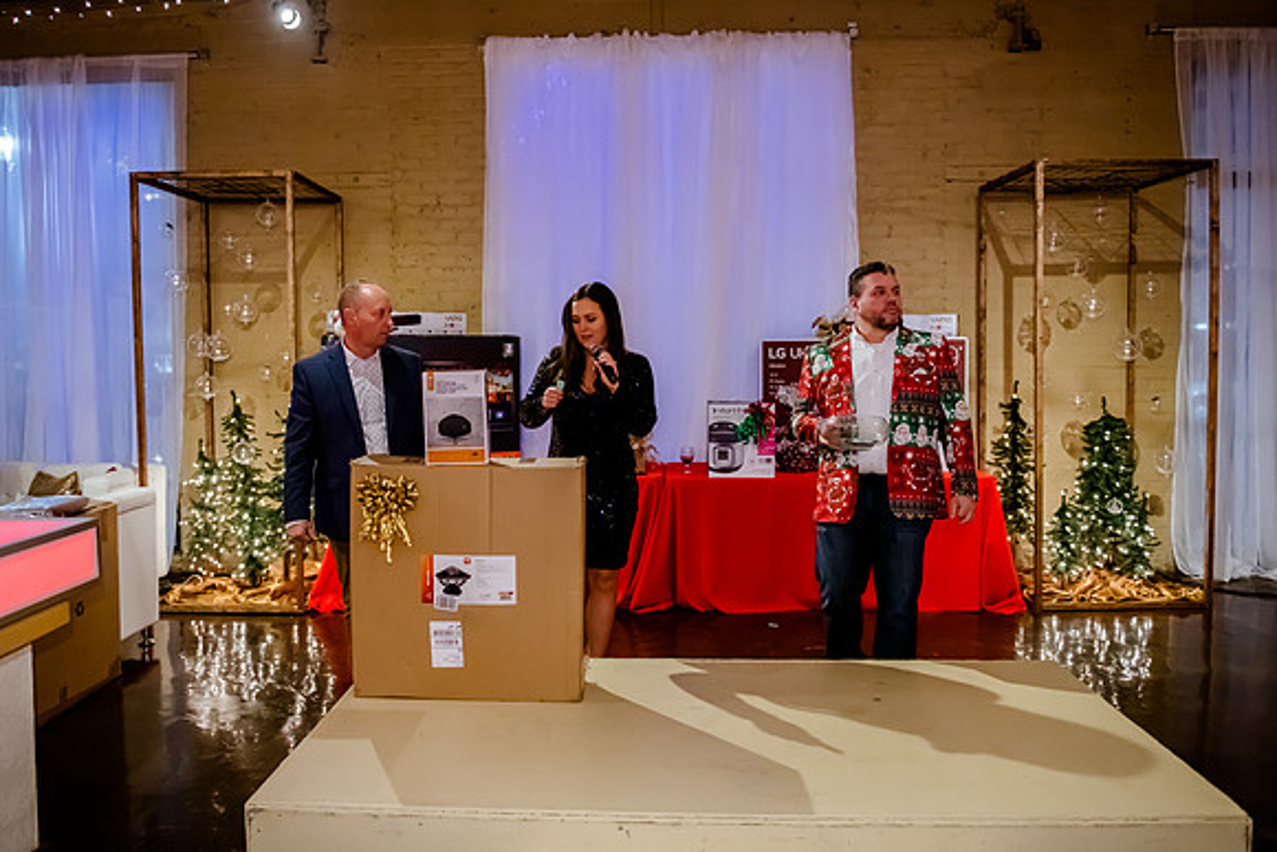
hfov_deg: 66.1
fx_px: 979
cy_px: 391
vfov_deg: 47.0
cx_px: 586
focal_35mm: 28
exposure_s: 1/200
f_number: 2.8
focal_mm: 24
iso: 5000
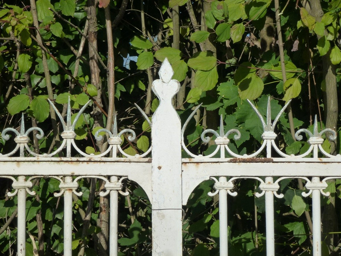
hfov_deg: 11.8
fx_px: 1655
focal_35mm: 168
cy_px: 128
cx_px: 170
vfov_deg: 8.8
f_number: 5.4
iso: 160
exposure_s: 1/1300
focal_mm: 30.1
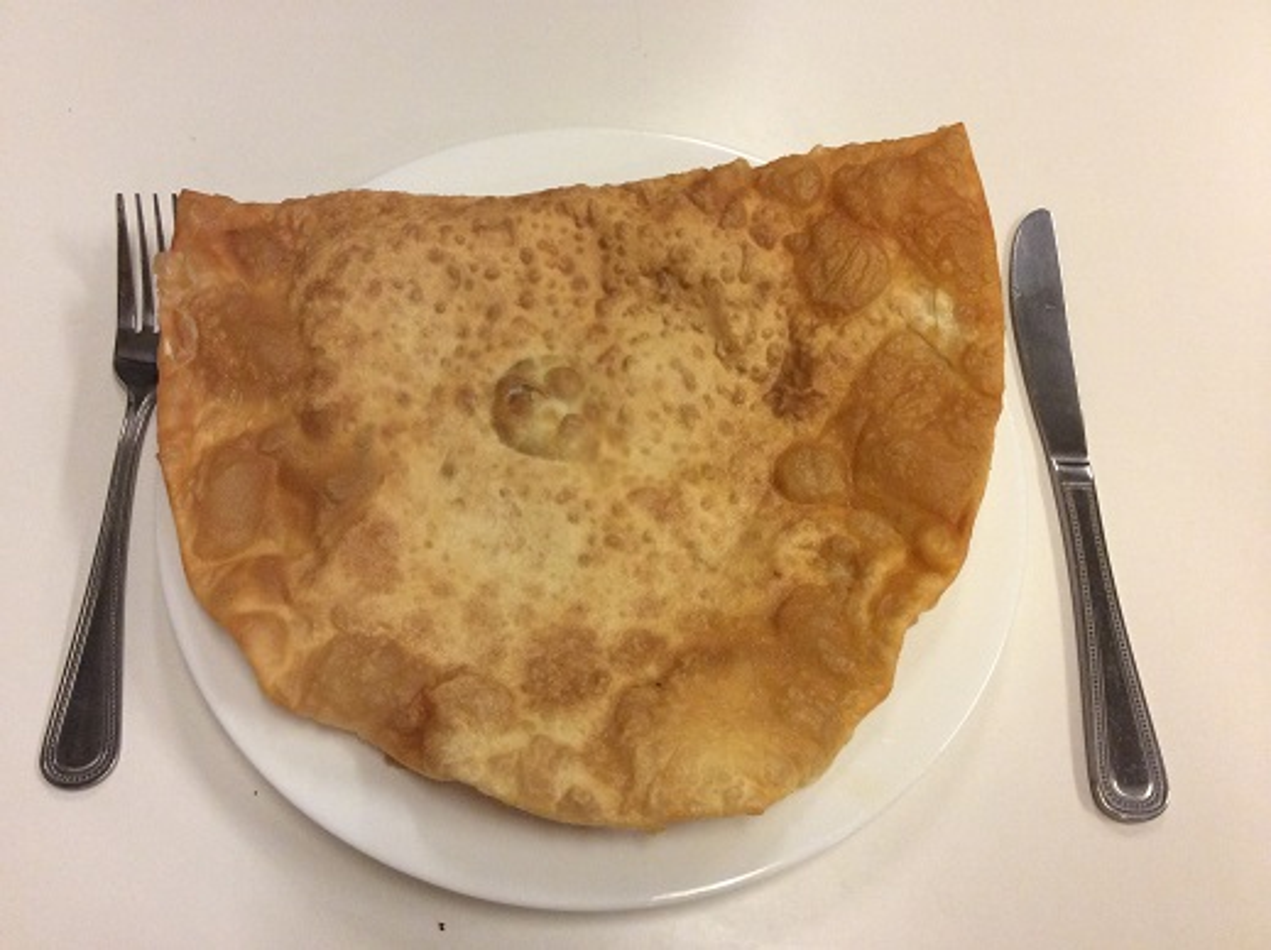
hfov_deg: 55.4
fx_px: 1210
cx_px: 636
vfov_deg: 42.9
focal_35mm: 33
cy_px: 475
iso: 160
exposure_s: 1/25
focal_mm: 3.3
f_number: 2.4
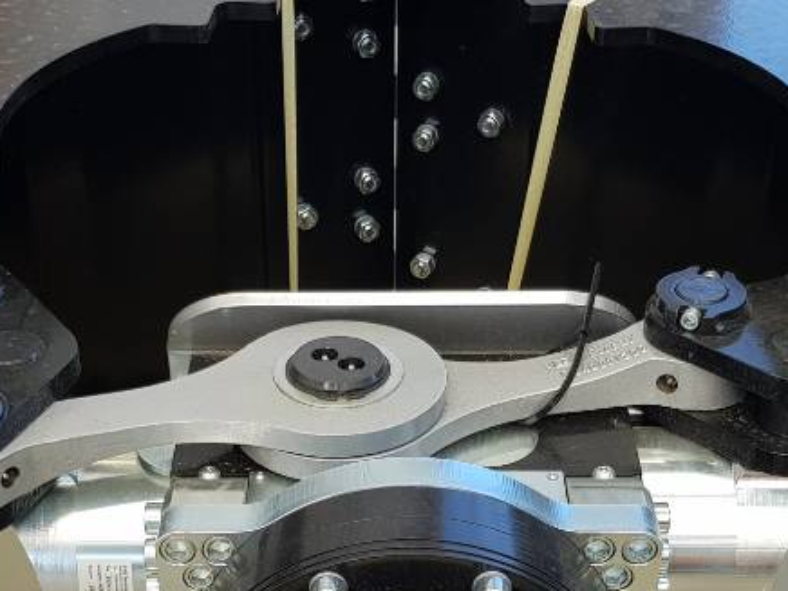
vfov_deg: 23.3
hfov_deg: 31.7
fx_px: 1389
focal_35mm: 61
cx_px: 416
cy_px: 549
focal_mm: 4.2
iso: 40
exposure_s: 1/242
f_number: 1.7
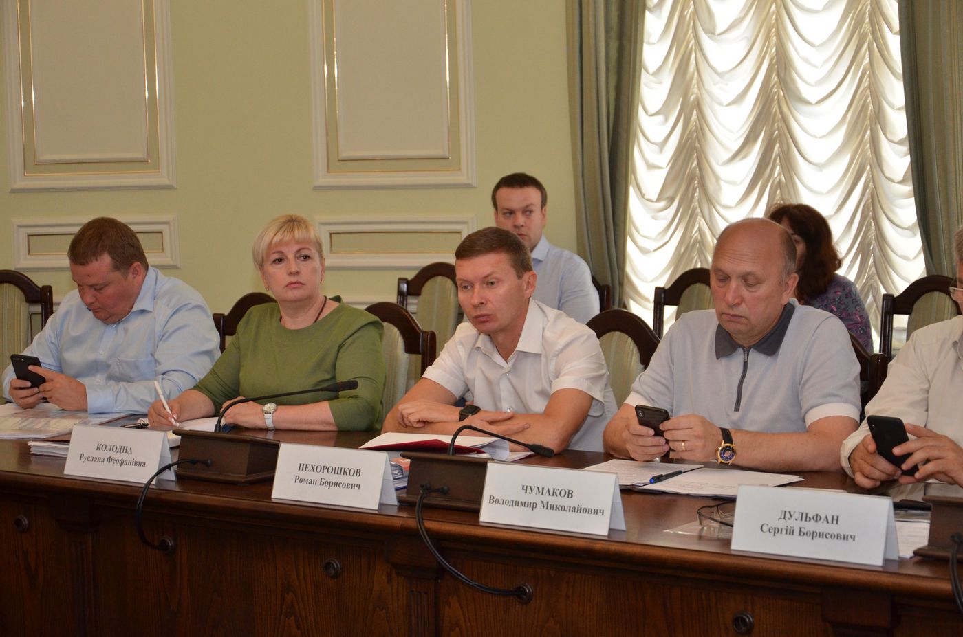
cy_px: 318
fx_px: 2002
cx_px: 482
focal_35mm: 75
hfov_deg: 27.0
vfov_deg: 18.1
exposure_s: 1/250
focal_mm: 50
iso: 1000
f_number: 5
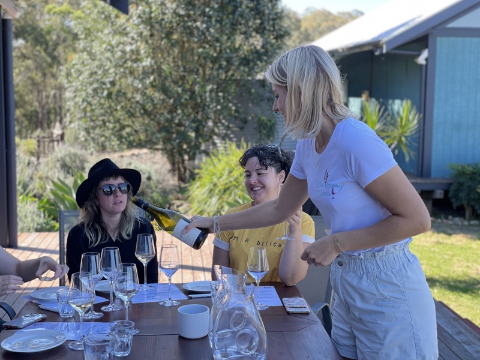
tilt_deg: -6.5
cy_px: 180
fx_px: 721
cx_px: 240
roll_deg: +0.0
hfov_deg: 36.8
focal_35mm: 52
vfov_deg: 28.0
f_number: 2
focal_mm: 6
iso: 25
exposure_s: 1/122
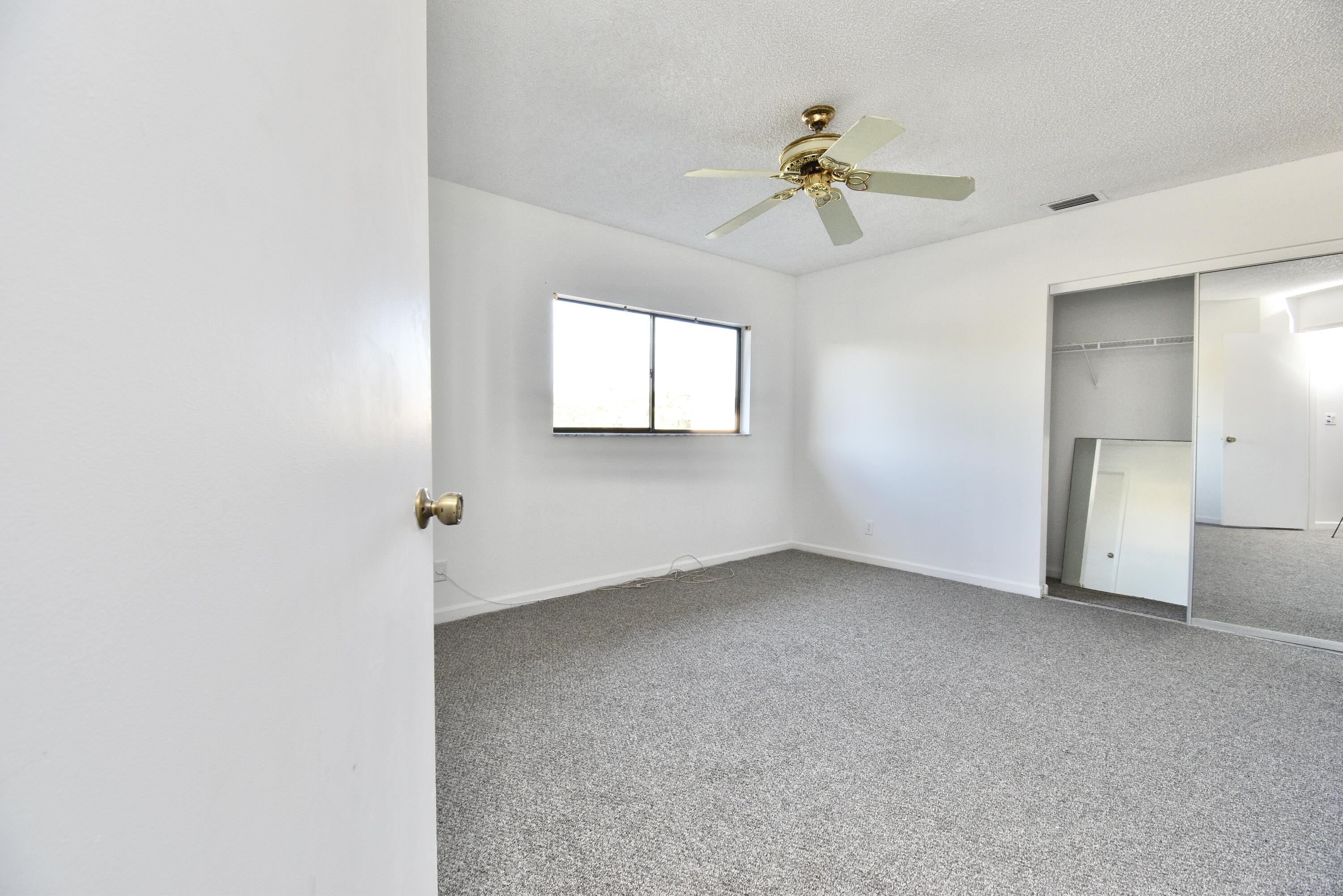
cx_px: 672
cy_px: 448
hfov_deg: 100.4
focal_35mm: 15
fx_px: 560
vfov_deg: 77.3
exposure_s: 1/50
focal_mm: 10
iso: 400
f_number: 8
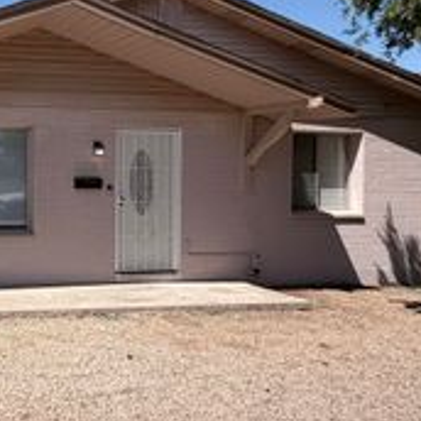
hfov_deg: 36.1
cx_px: -81
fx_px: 495
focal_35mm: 36
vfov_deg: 46.0
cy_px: 185
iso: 20
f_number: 2.2
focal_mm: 2.22
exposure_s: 1/770
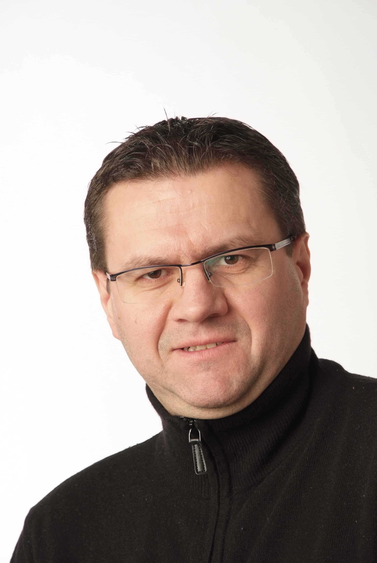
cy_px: 282
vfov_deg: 13.0
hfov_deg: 8.7
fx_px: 2475
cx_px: 188
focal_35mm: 158
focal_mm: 105
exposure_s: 1/125
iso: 200
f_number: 9
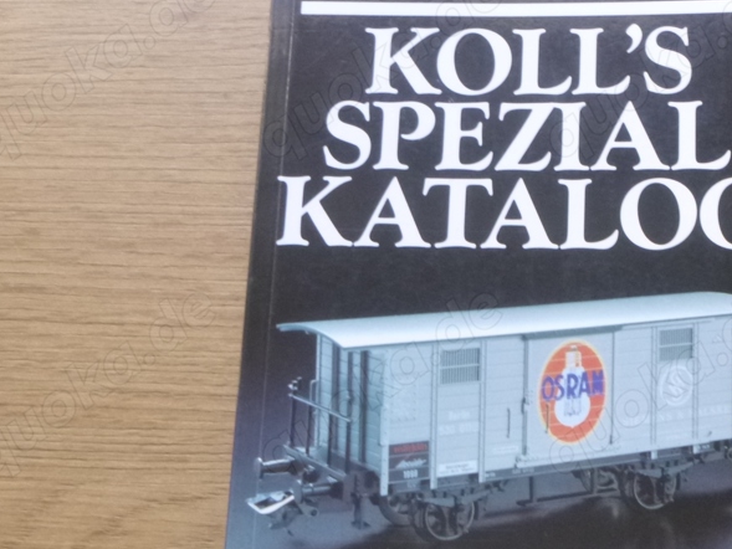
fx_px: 1184
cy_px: 399
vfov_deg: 25.8
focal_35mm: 56
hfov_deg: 33.8
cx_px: 531
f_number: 4.3
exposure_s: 1/20
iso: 400
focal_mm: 5.9
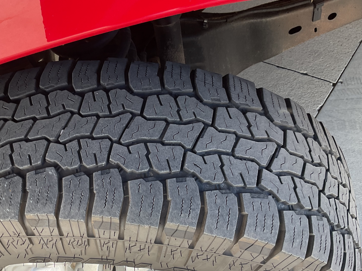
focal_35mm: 41
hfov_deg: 45.3
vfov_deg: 34.8
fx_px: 429
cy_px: 179
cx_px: 132
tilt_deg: -58.2
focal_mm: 3
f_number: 1.8
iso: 16
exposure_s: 1/120
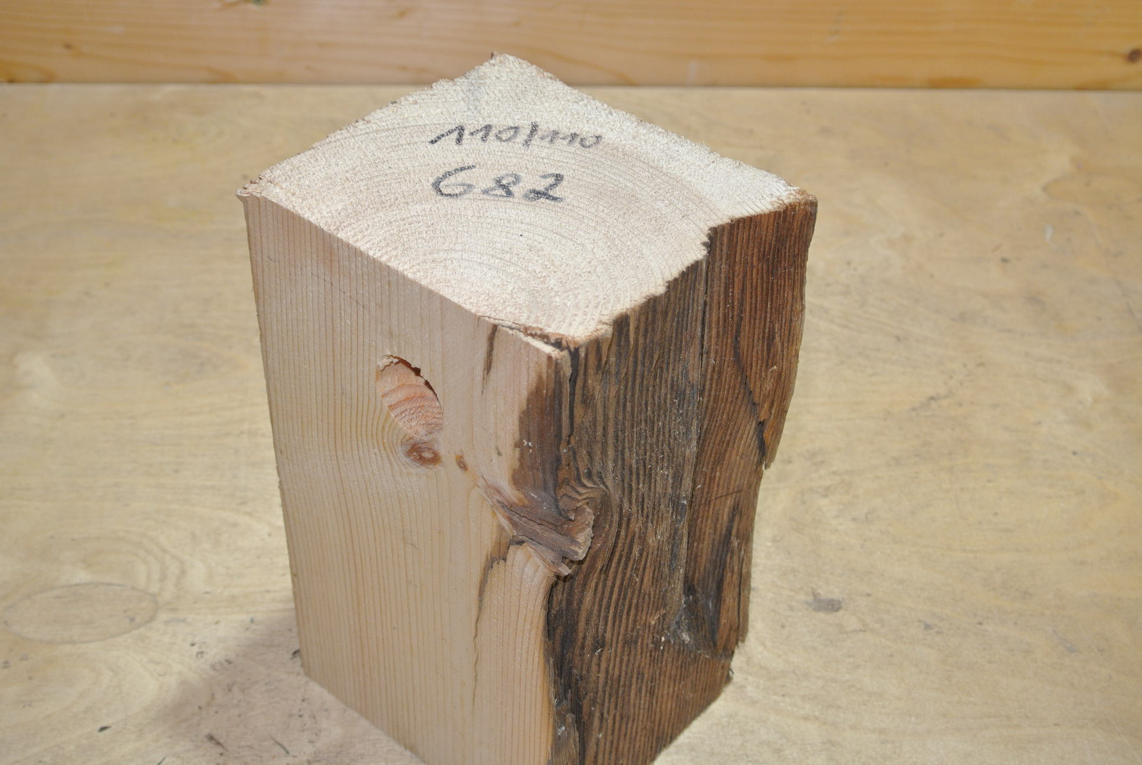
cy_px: 382
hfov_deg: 38.8
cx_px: 571
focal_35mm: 51
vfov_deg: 26.6
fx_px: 1620
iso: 250
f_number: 4.8
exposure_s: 1/60
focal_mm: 18.9
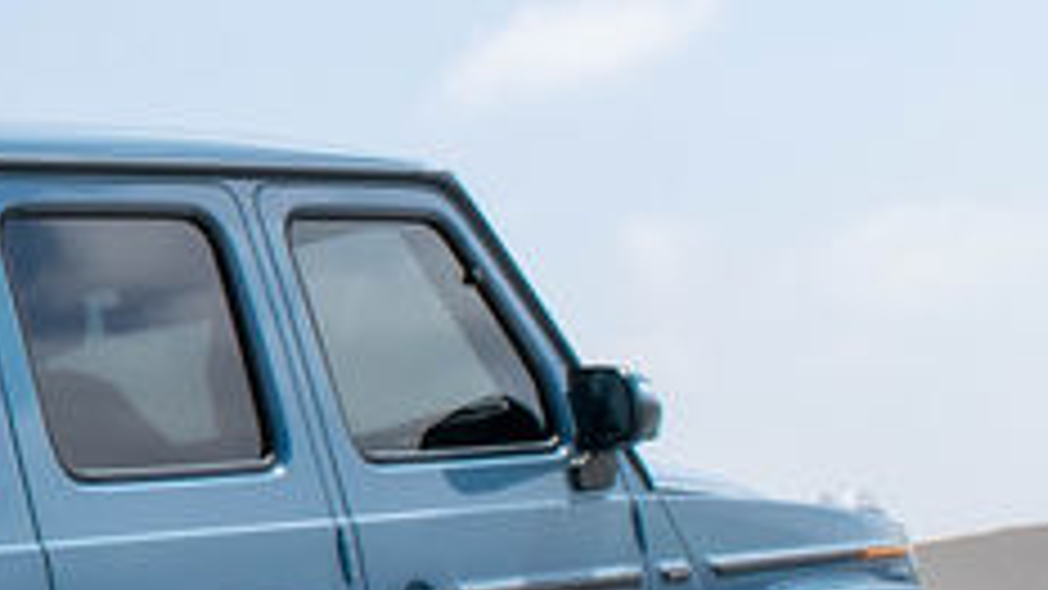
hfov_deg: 14.3
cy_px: 236
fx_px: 3834
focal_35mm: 138
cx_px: -643
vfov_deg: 8.8
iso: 400
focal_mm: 20
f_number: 8
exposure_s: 1/2000
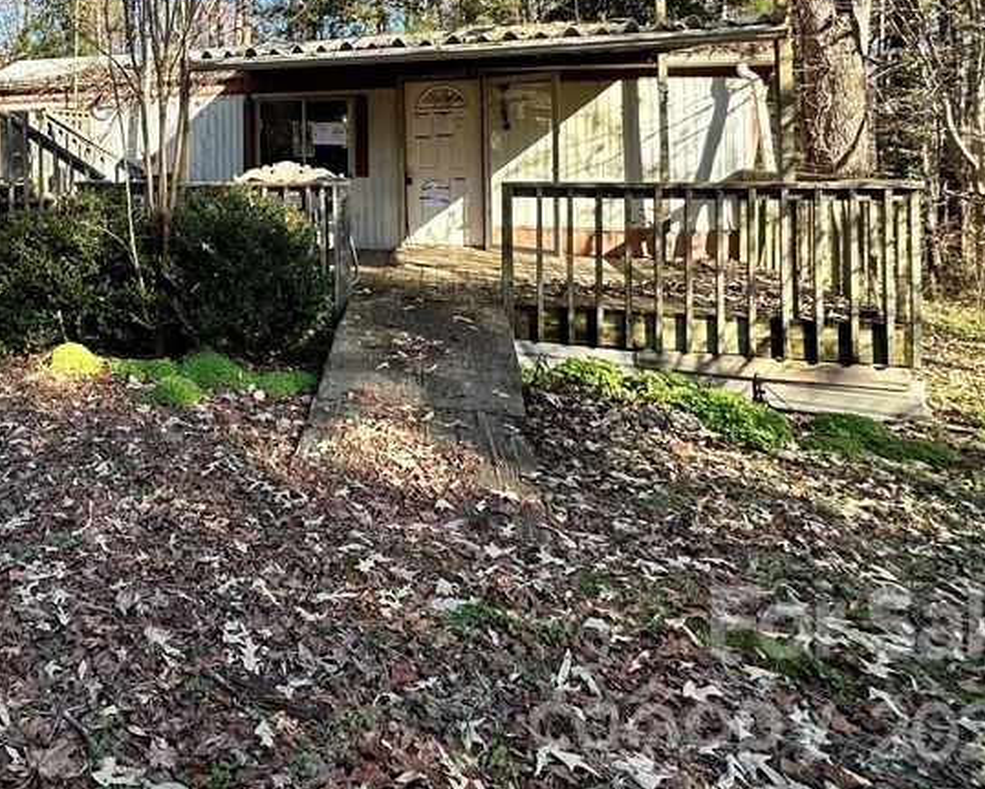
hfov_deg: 58.6
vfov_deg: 51.3
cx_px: 141
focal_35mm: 26
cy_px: 148
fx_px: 758
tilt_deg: -0.3
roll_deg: +0.9
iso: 40
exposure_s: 1/438
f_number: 2.2
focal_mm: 2.22
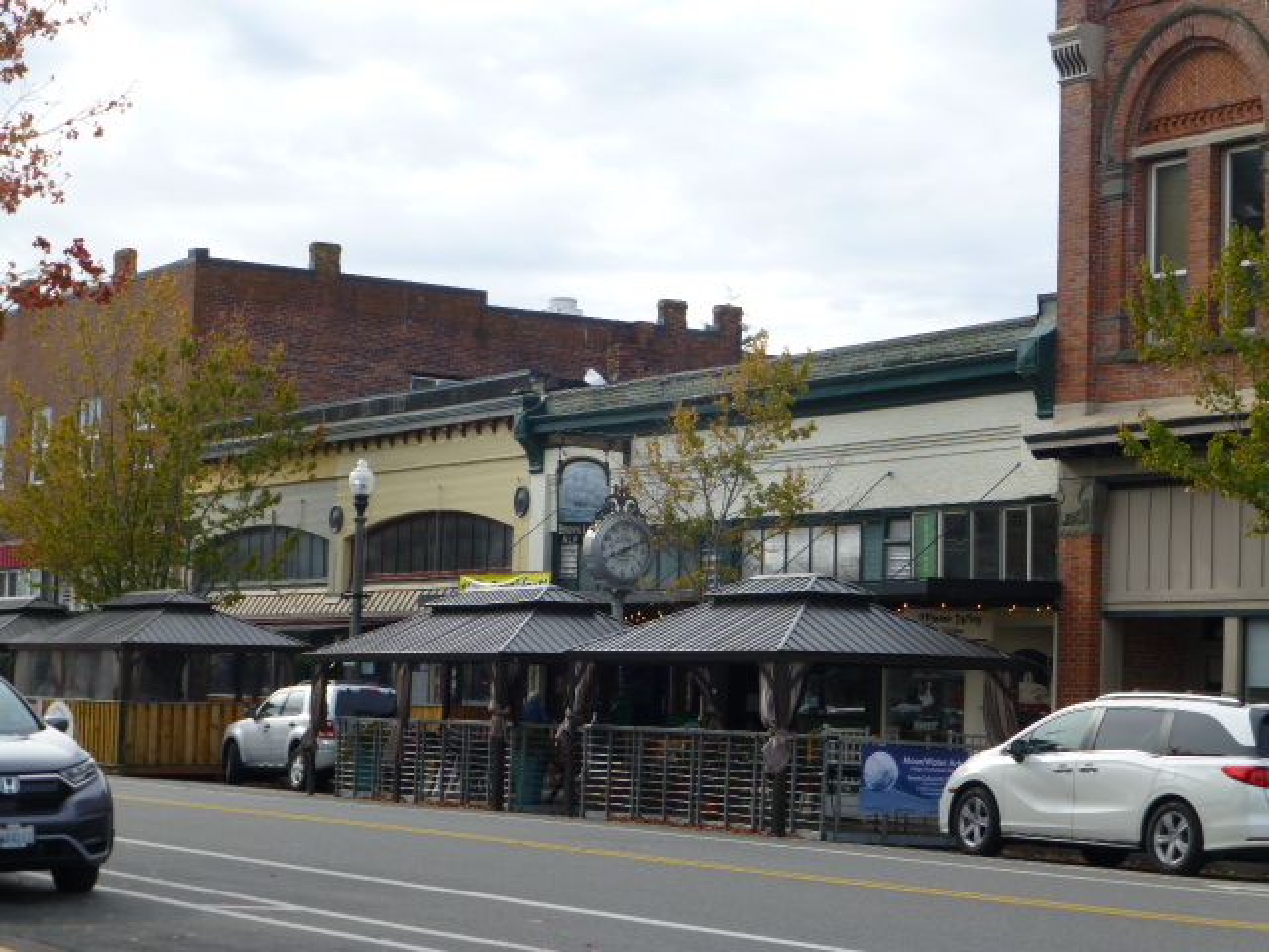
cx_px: 634
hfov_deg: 24.7
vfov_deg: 18.7
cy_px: 476
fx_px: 2896
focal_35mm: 79
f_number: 5.1
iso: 100
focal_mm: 14.2
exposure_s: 1/250
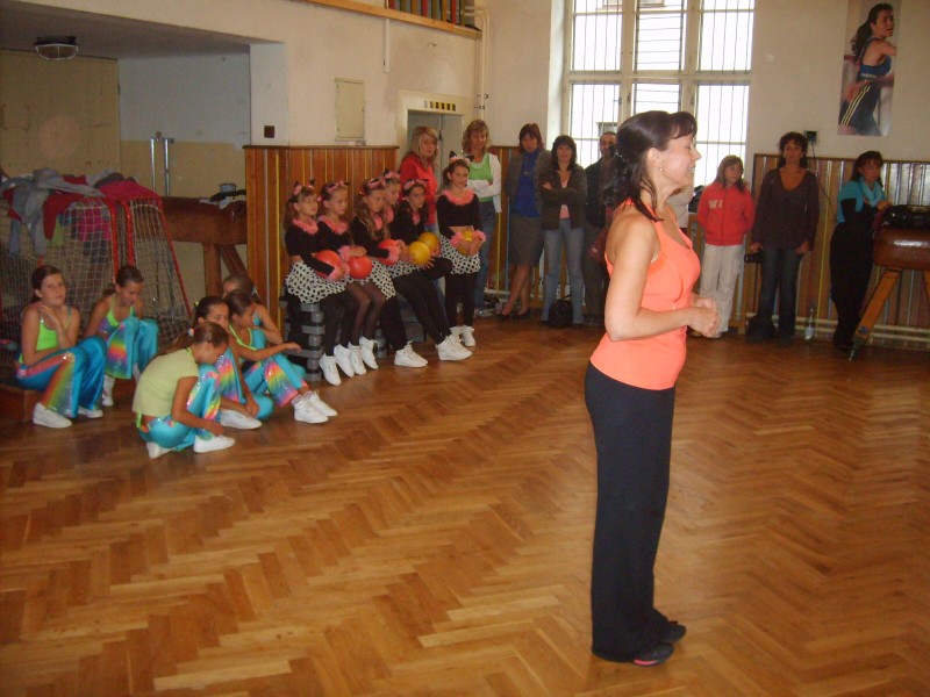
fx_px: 940
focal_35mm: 35
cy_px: 348
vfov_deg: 40.7
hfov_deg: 52.6
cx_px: 465
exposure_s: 1/45
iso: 253
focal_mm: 5.8
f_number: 2.8
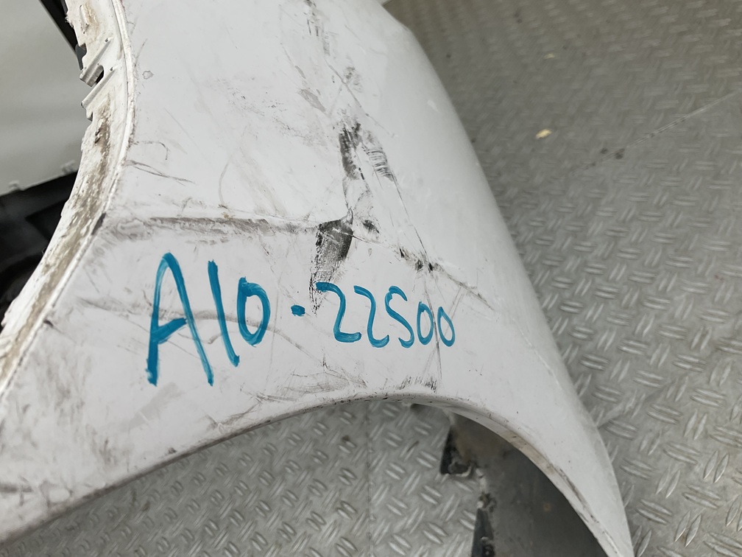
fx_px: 622
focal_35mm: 29
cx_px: 371
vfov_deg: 48.2
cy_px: 278
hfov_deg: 61.7
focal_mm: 3
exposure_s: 1/273
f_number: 1.8
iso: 16
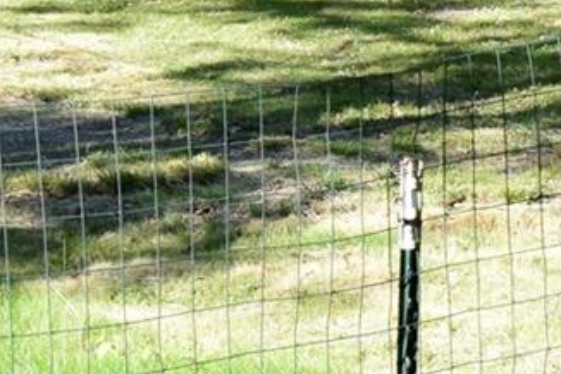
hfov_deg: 12.8
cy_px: 18
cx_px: 411
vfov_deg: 8.5
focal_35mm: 160
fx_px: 2494
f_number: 9.5
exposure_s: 1/250
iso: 400
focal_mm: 17
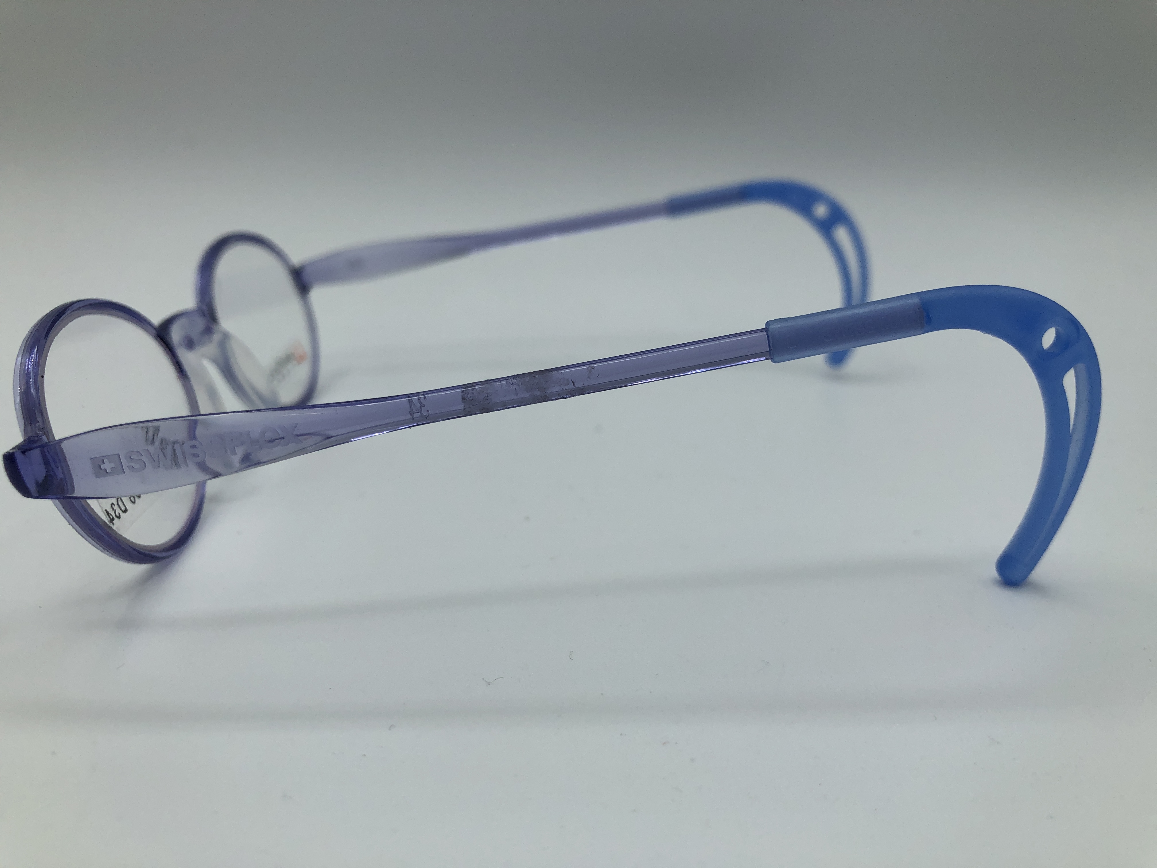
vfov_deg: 49.7
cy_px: 434
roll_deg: +1.6
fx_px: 936
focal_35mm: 28
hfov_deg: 63.4
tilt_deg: -15.8
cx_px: 578
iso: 25
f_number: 1.8
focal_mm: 4
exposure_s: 1/1021
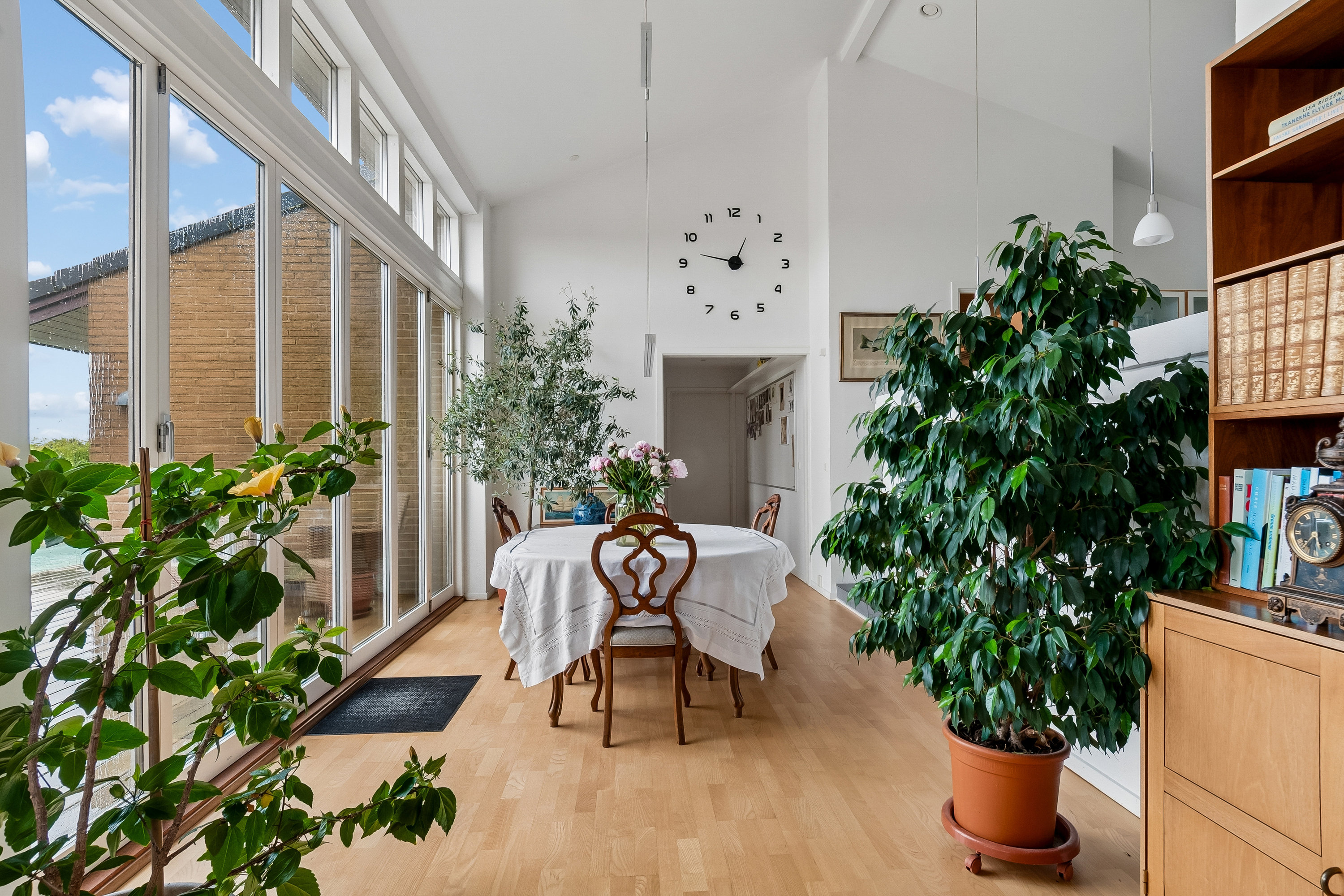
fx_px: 672
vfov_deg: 67.4
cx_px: 672
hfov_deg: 90.0
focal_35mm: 18
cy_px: 448
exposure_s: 1/25
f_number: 10
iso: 200
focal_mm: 12
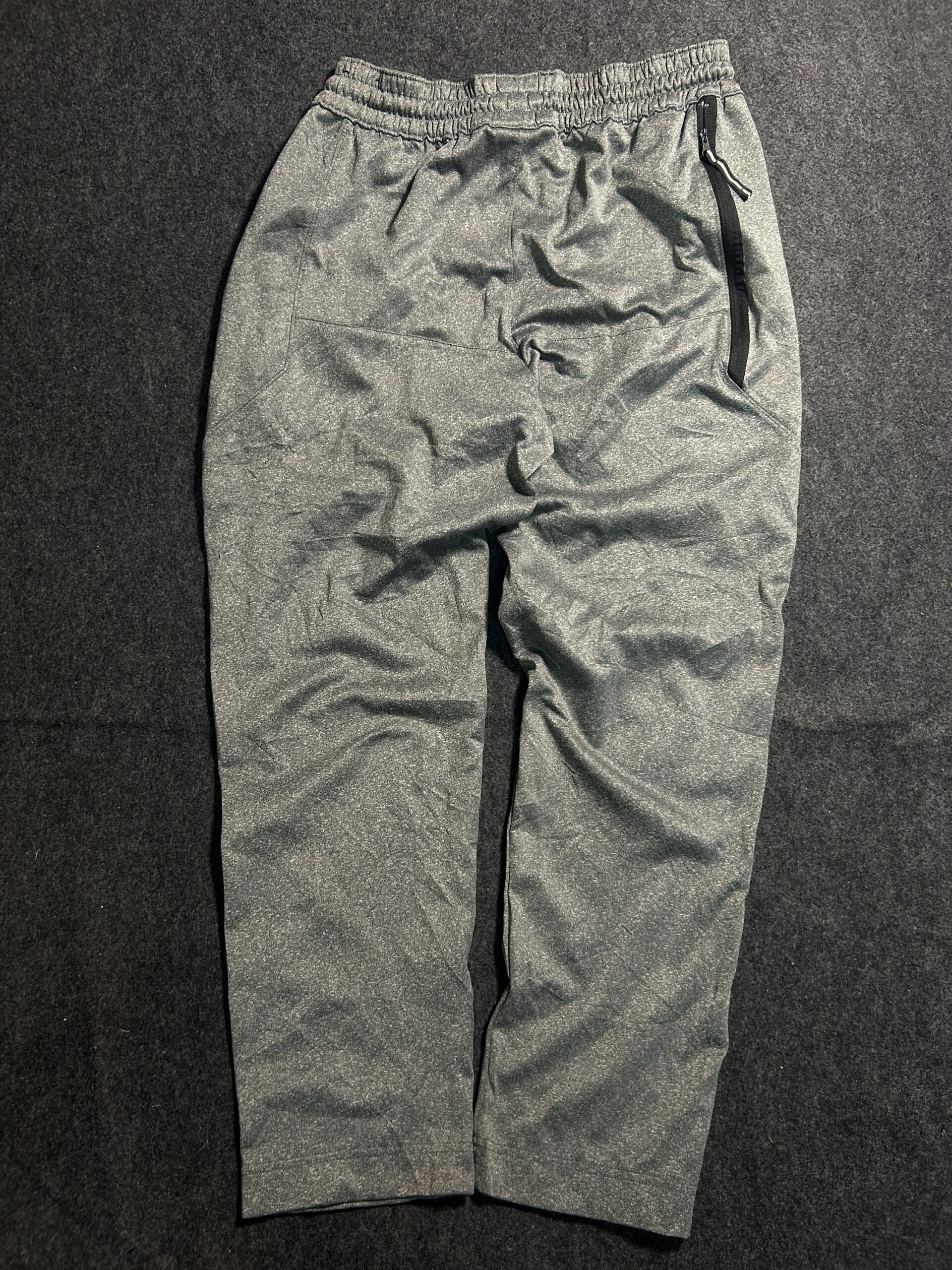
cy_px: 635
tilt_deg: -57.5
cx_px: 476
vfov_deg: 67.3
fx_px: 953
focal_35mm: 26
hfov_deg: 53.1
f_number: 1.5
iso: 125
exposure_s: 1/60
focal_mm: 5.7
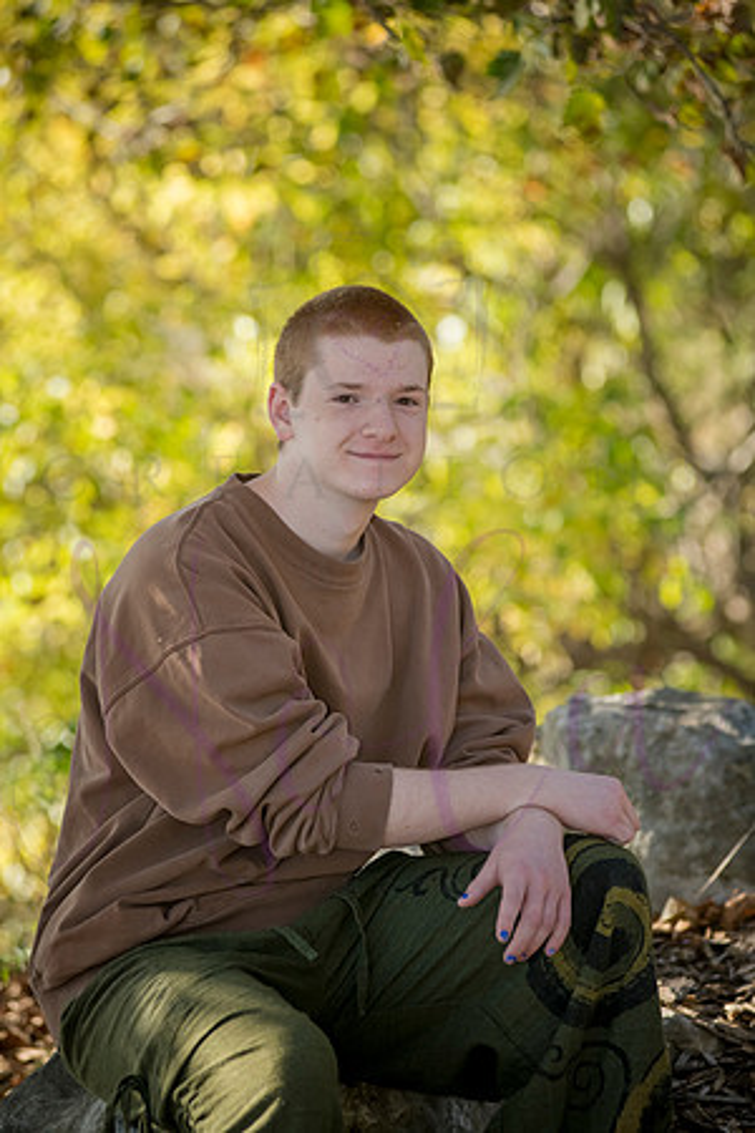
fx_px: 4247
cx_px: 378
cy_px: 566
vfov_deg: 15.2
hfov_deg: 10.2
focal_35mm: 135
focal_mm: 135
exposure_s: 1/640
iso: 400
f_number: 4
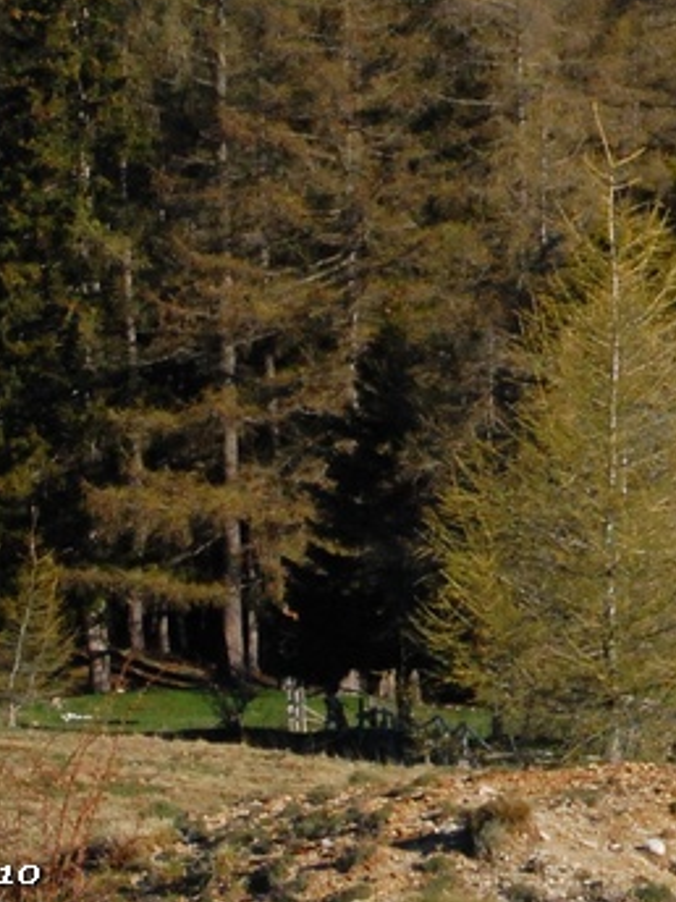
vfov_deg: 8.1
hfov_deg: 6.1
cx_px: 887
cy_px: 37
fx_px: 6313
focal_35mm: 242
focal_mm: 55
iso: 1600
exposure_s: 1/320
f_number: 25
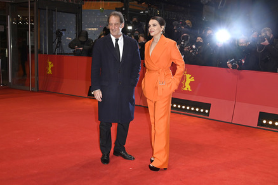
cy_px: 92
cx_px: 136
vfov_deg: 37.9
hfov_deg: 54.4
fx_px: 270
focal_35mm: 35
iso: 800
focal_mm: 34
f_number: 5.6
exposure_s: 1/250
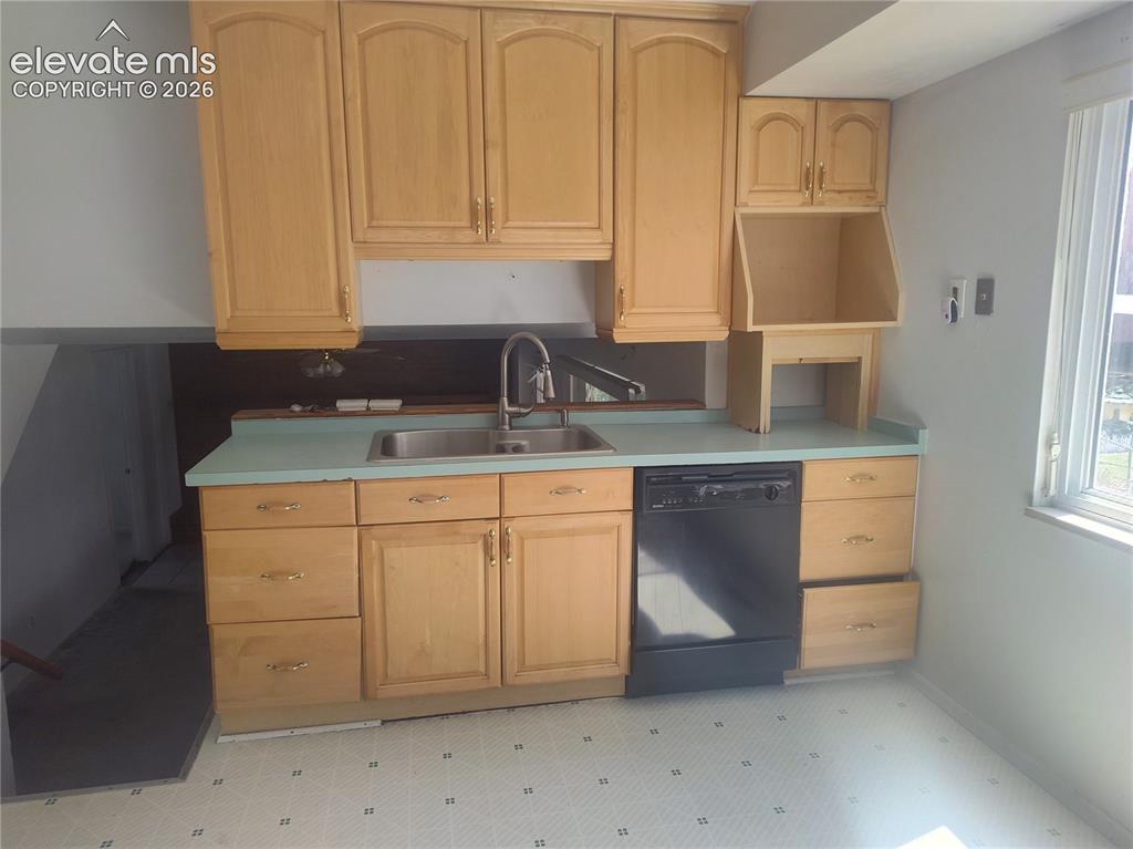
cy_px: 424
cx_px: 566
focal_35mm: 23
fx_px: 752
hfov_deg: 74.0
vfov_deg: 58.8
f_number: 1.8
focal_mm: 5.56
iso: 146
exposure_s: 1/120
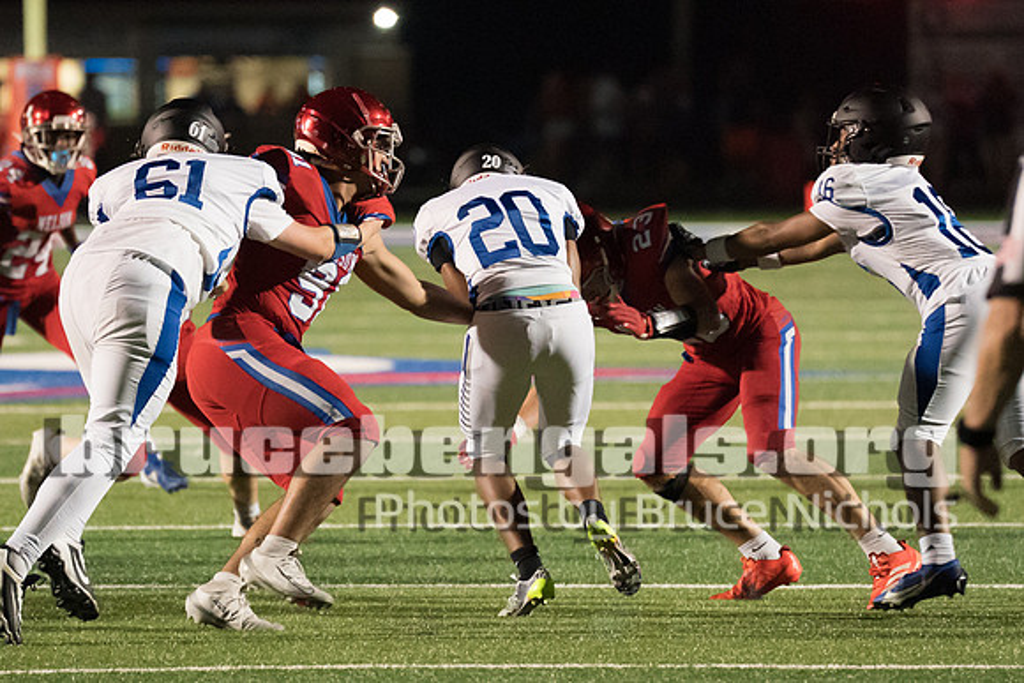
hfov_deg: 5.4
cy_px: 334
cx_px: 477
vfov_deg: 3.6
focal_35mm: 382
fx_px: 10859
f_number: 2.8
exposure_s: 1/1250
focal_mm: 200
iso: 12800
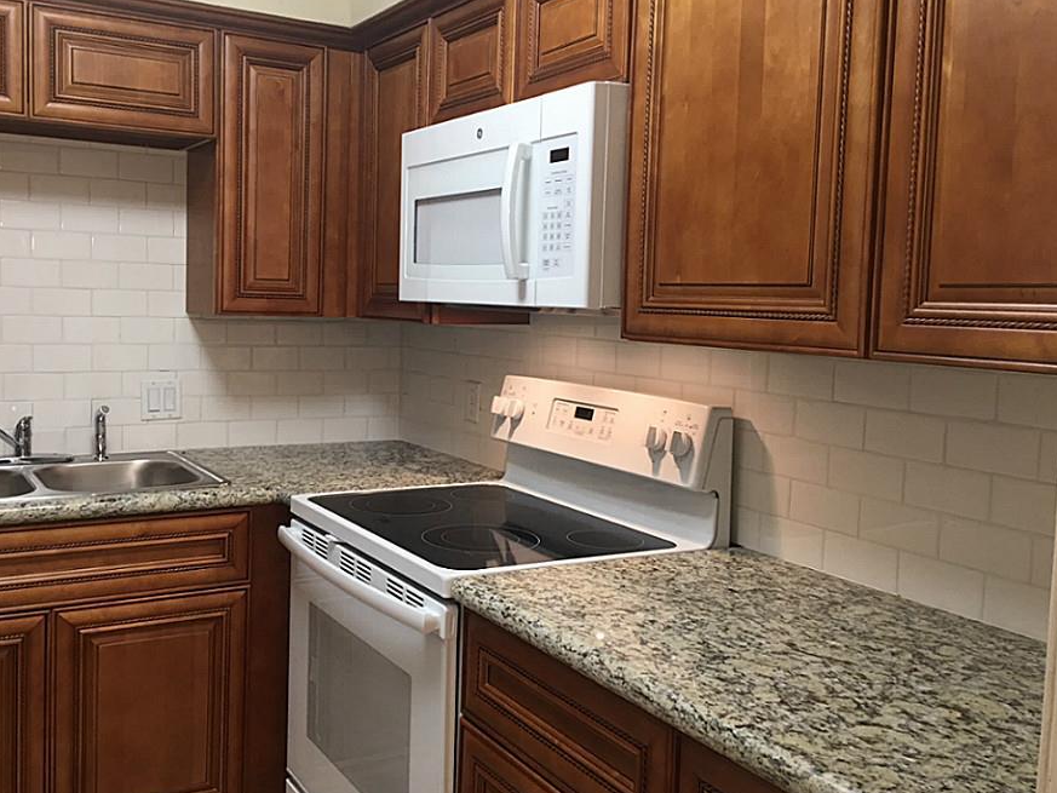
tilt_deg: -4.1
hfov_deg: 53.7
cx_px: 441
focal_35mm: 34
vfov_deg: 41.8
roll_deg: -1.2
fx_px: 1038
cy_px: 375
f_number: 2.2
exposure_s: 1/15
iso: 40
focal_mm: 4.15
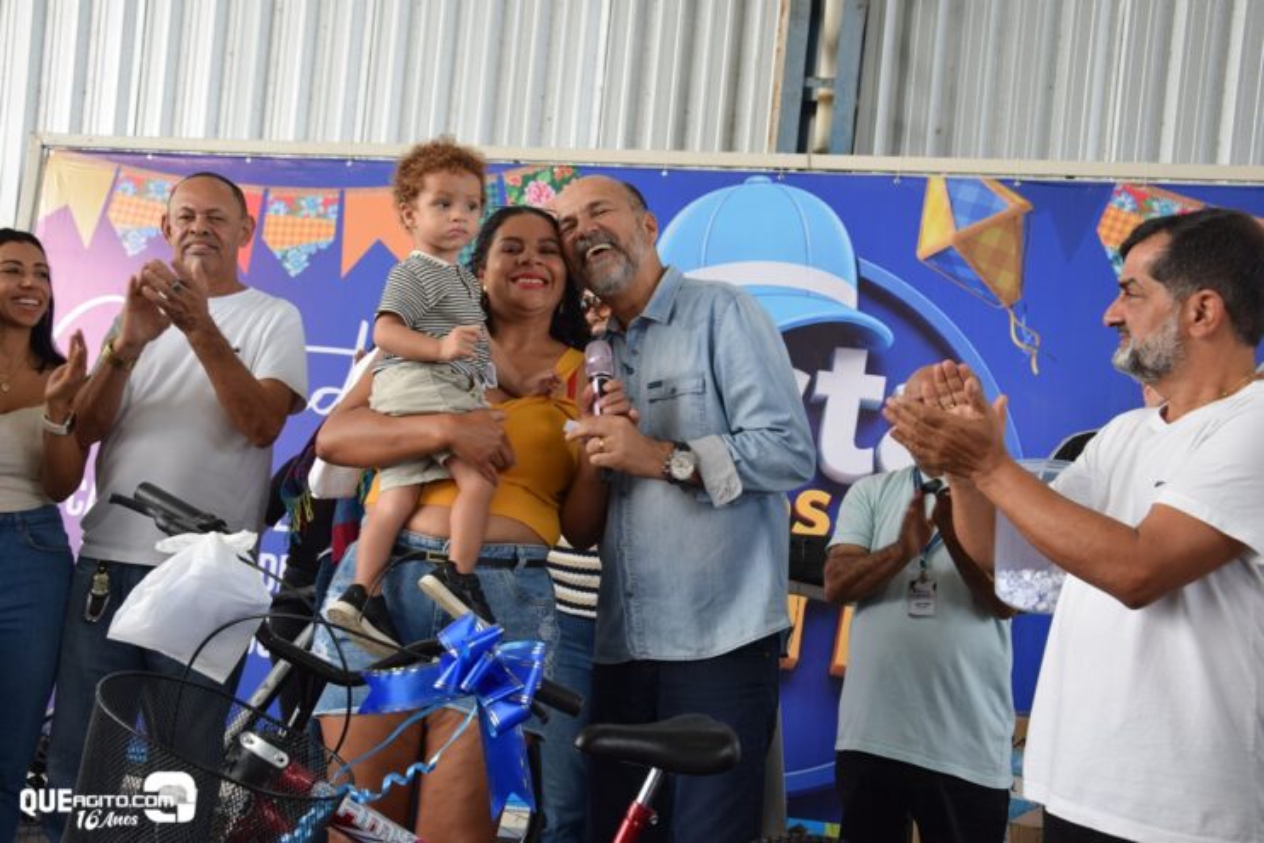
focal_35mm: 48
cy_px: 422
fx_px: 1686
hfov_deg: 41.1
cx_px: 632
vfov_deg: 28.1
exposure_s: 1/200
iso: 400
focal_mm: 32
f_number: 7.1
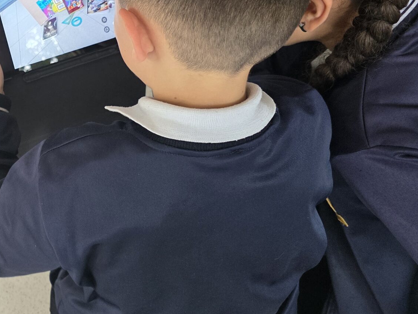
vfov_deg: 27.0
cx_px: 1
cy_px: 27
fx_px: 628
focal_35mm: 52
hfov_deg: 33.7
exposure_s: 1/120
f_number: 1.7
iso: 250
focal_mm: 6.3
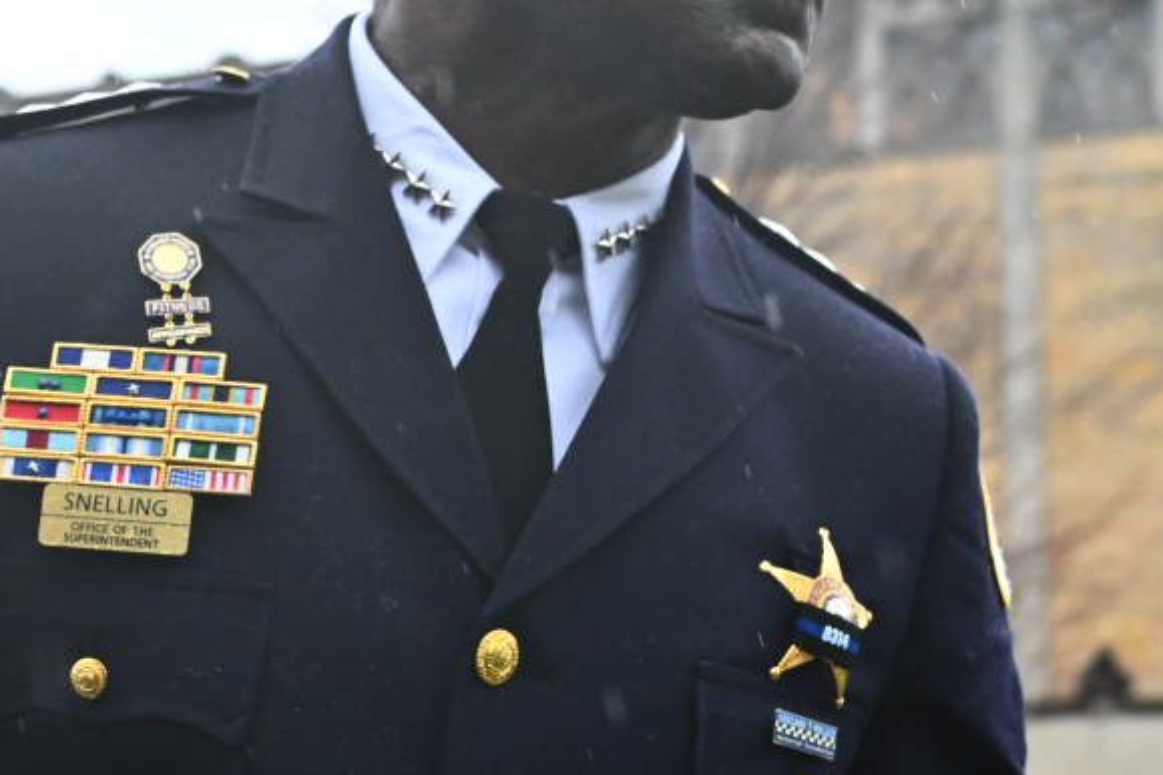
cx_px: 341
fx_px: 3618
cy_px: 365
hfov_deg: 18.2
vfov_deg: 12.2
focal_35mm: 112
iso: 2500
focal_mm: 40
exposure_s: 1/640
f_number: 4.5
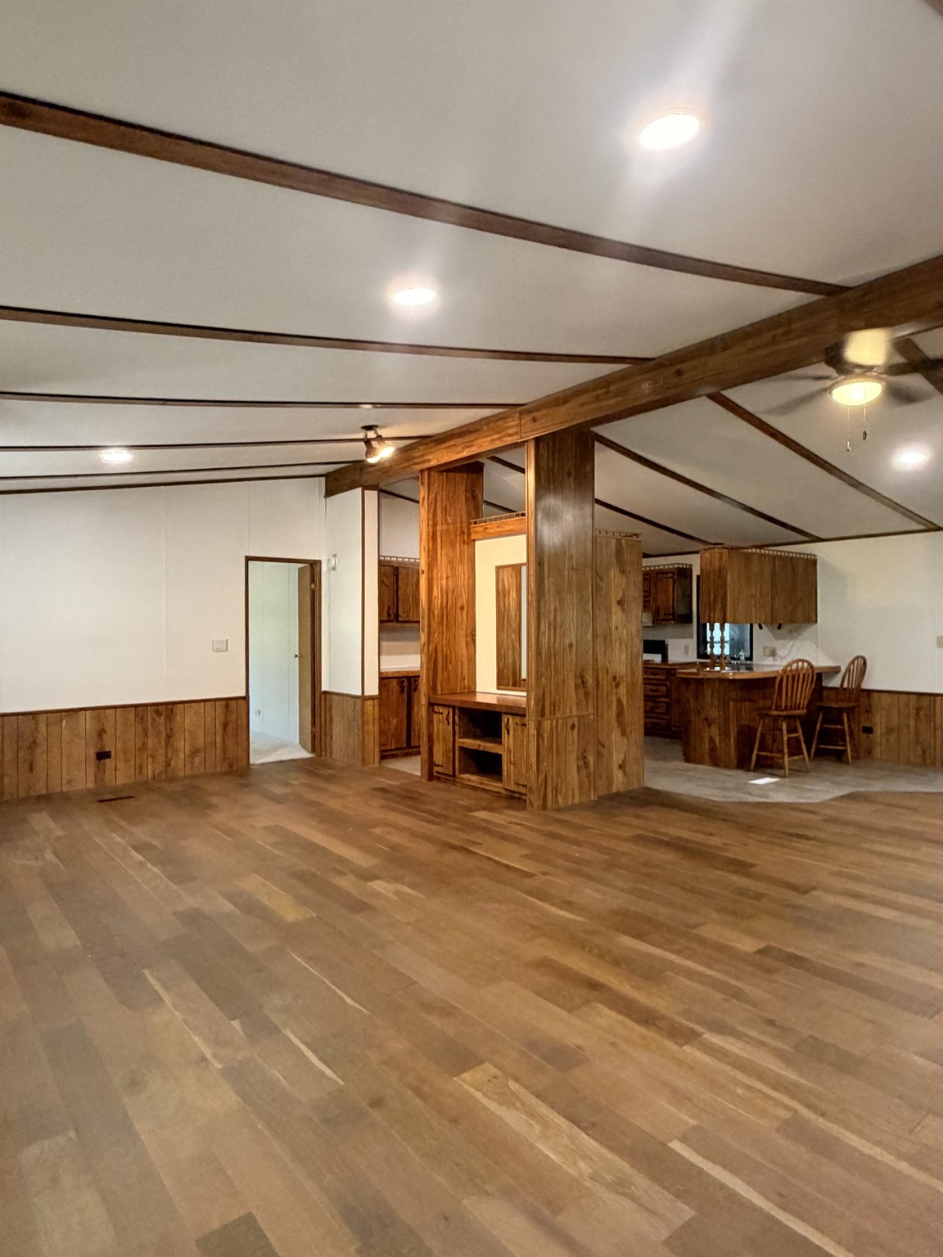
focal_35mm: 21
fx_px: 763
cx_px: 544
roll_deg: +0.2
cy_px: 625
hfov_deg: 63.1
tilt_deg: +1.4
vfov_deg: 79.0
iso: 500
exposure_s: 1/60
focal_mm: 2.22
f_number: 2.2
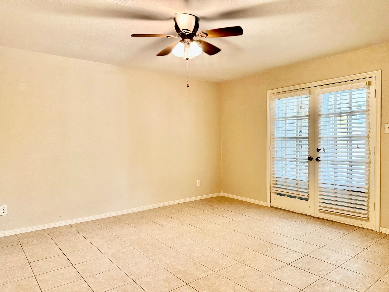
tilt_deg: +0.0
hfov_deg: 71.6
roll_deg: +0.1
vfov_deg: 56.8
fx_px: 270
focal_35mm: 24
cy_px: 146
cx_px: 194
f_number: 1.78
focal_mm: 6.86
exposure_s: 1/60
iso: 160
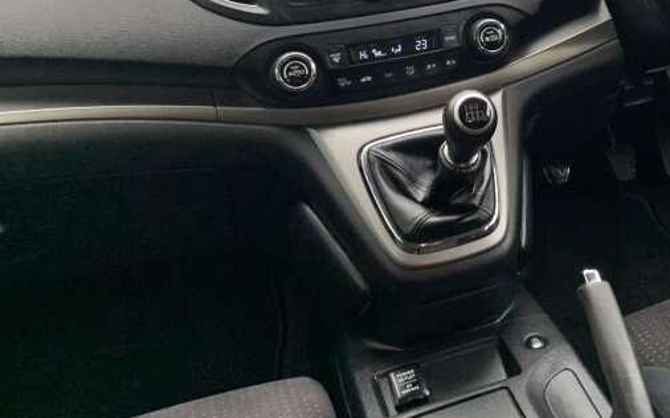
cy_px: 35
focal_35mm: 49
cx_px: 555
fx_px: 895
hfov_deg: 39.1
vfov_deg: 25.4
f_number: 1.8
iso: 160
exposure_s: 1/60
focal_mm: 4.25
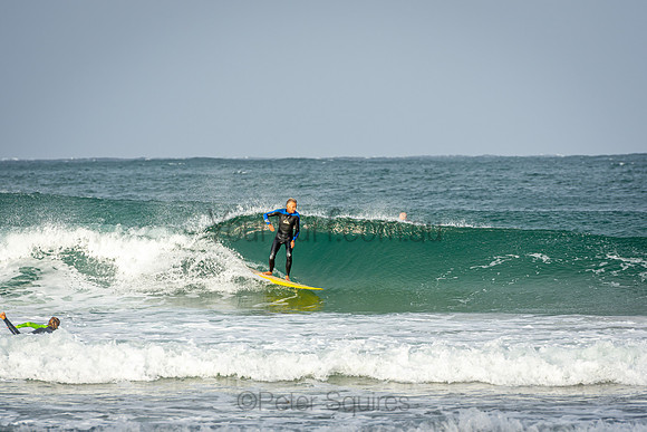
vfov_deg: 4.5
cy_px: 216
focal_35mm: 308
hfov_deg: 6.7
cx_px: 324
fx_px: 5543
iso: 200
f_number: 5.6
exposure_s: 1/1250
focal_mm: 200
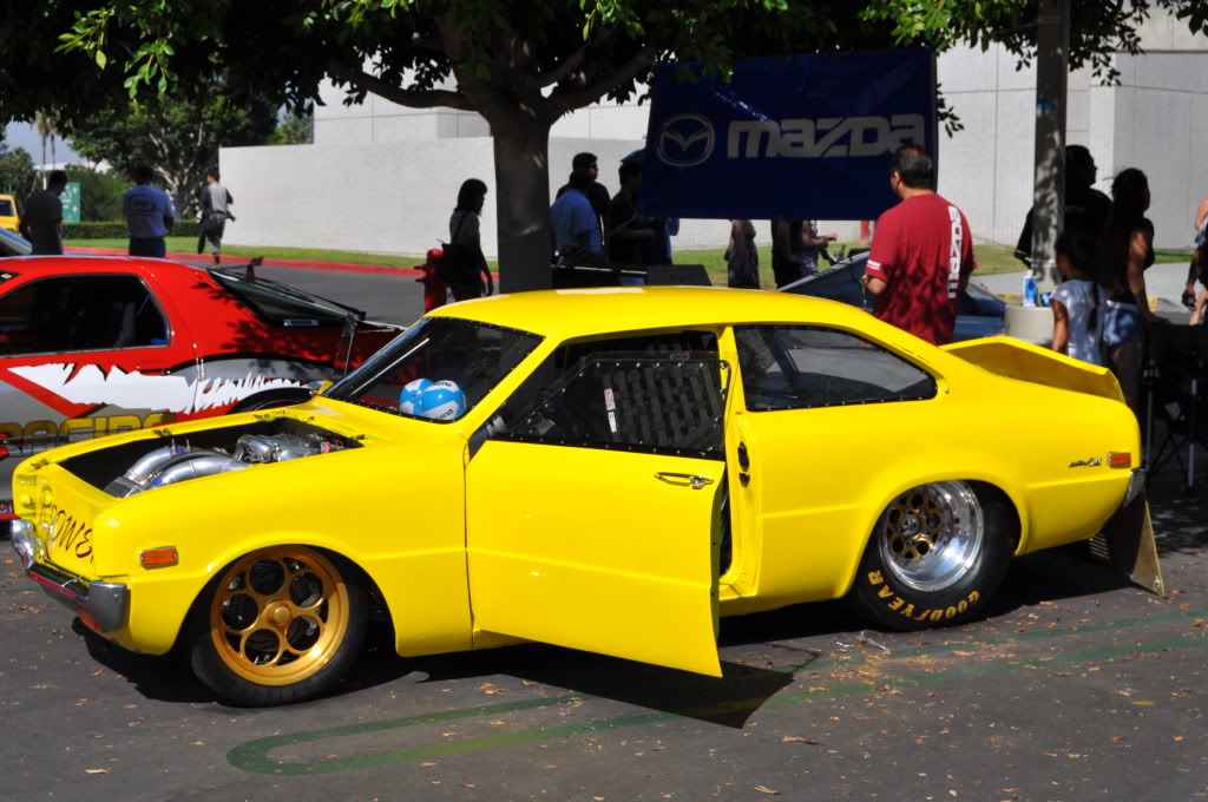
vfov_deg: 23.7
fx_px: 1910
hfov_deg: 35.1
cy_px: 401
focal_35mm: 57
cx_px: 604
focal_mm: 38
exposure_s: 1/500
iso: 200
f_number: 11
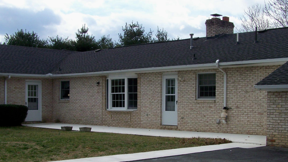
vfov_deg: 20.7
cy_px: 94
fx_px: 443
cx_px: 146
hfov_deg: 36.0
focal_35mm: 58
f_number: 4
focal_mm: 6.3
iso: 64
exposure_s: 1/500
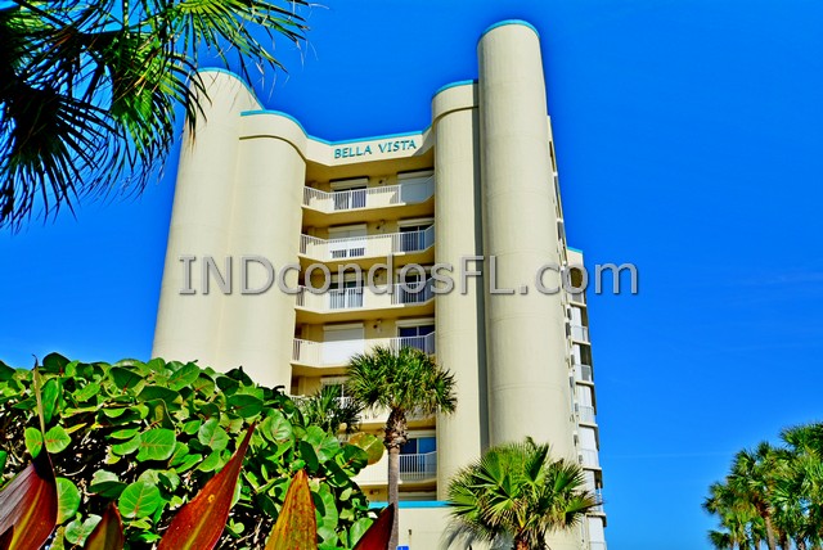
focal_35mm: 33
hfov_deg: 57.2
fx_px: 755
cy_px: 275
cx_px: 412
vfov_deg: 40.0
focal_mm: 22
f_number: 10
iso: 100
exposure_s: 1/320
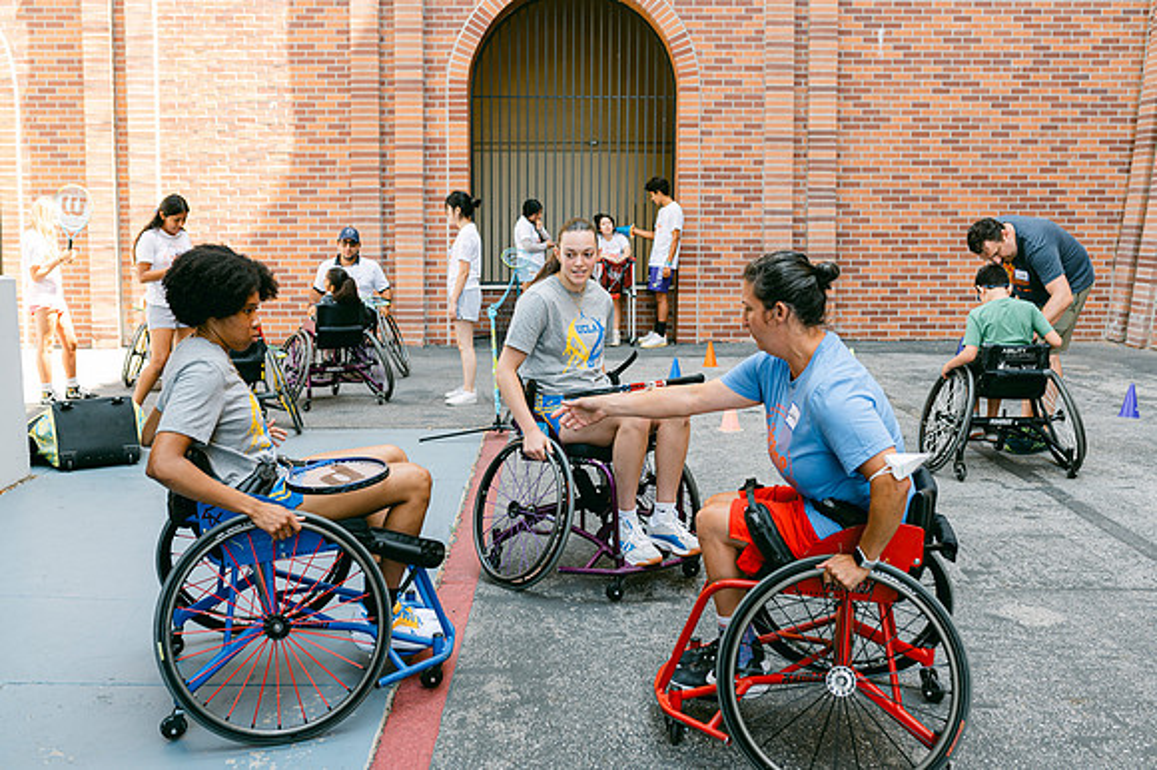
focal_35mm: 36
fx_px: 1155
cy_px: 385
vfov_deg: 36.9
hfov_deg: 53.2
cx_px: 570
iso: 140
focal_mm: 35
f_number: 4
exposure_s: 1/125
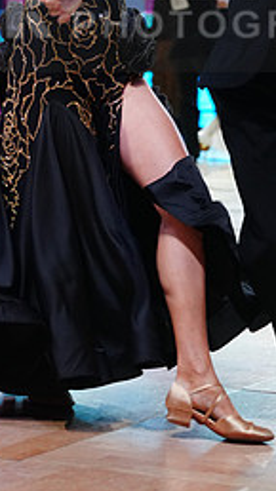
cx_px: 187
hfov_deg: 7.3
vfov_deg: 12.9
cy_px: 10
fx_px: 2148
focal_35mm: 165
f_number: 4
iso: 2500
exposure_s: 1/320
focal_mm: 70
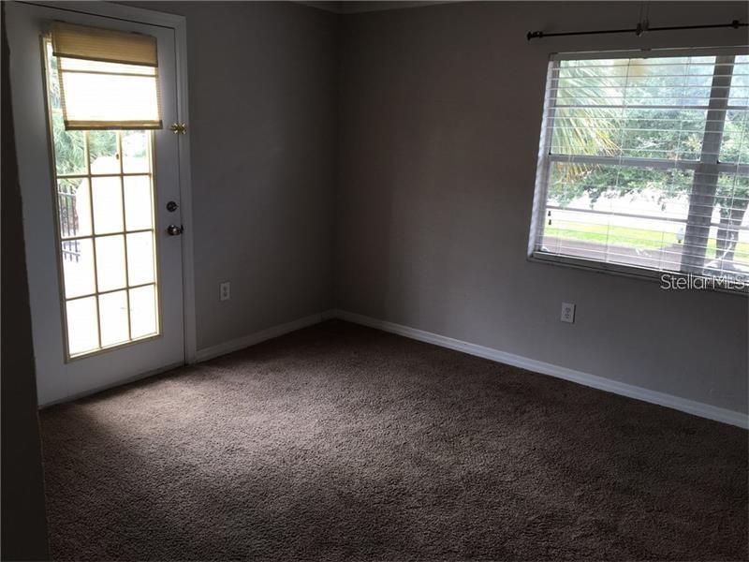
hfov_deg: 61.7
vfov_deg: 48.2
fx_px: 627
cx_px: 374
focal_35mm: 29
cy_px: 281
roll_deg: -1.9
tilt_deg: -13.1
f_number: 2.2
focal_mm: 4.15
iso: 32
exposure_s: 1/60
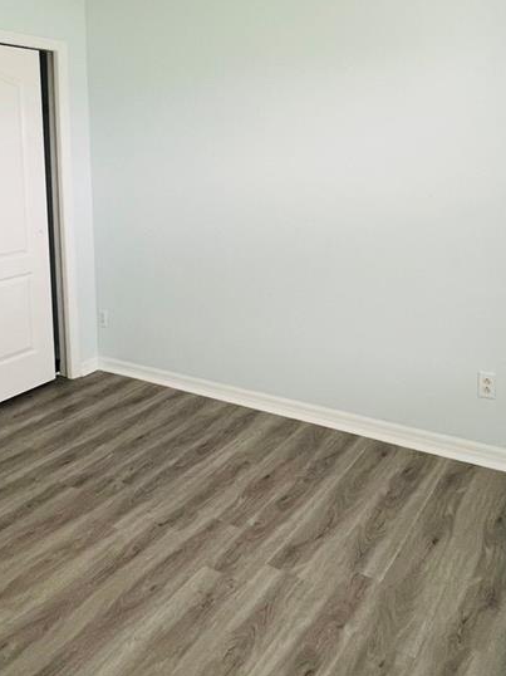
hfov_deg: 47.8
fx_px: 566
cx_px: 197
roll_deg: +0.9
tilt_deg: -5.0
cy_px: 207
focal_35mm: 29
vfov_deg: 59.7
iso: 200
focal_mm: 1.57
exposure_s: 1/60
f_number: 1.8
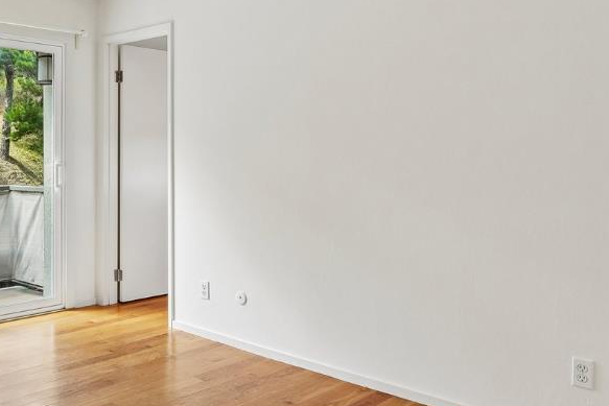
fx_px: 609
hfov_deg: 50.6
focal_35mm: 36
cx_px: 141
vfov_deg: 36.7
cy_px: 152
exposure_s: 1/40
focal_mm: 14
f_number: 8
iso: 500
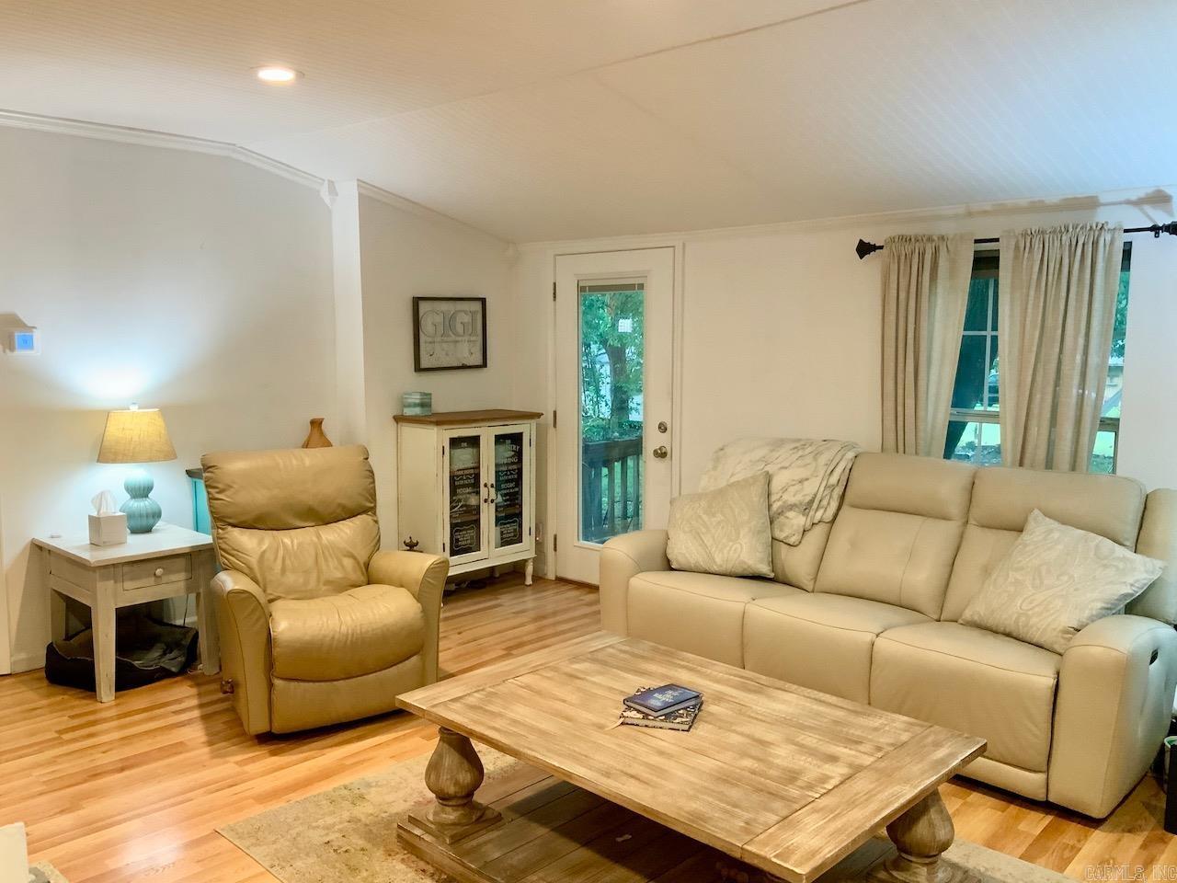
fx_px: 986
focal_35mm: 29
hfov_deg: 61.7
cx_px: 588
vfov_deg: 48.2
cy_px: 442
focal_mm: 3
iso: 200
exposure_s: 1/40
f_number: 1.8
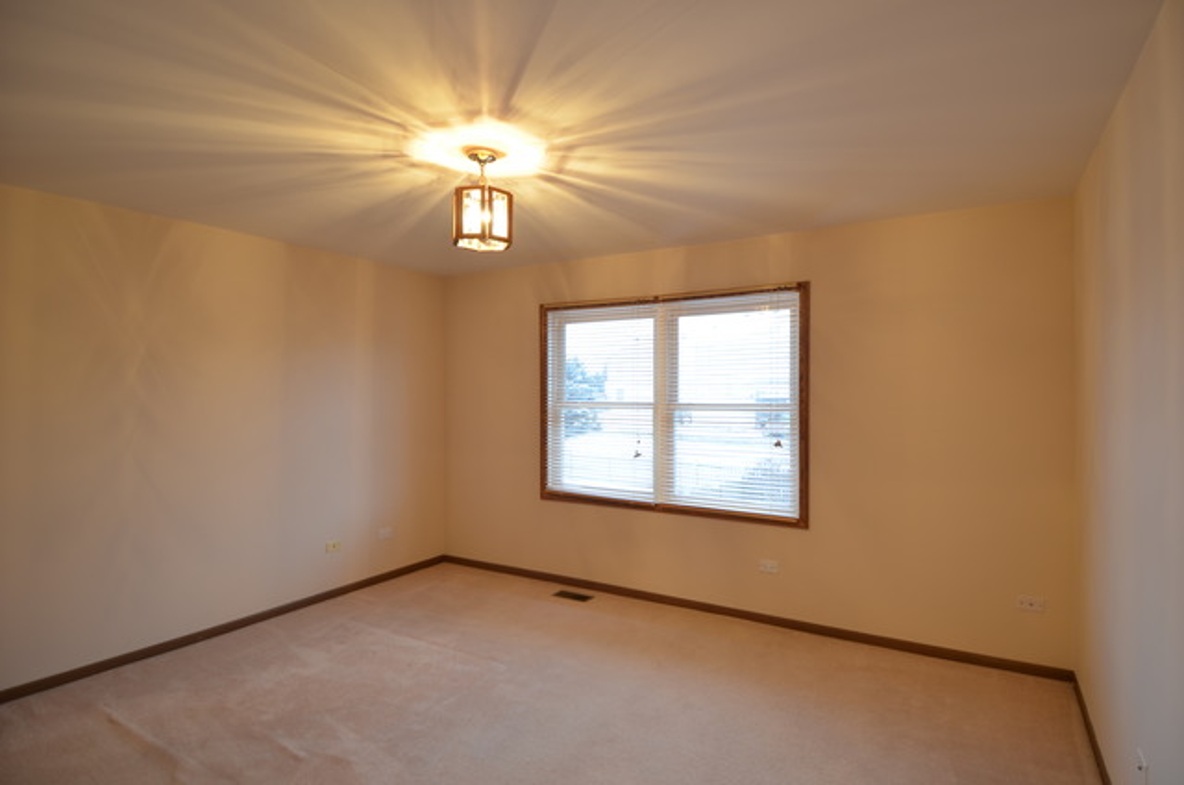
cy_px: 392
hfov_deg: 90.1
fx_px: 591
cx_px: 592
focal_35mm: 18
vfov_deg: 67.2
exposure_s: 1/4
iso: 100
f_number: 4
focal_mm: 12
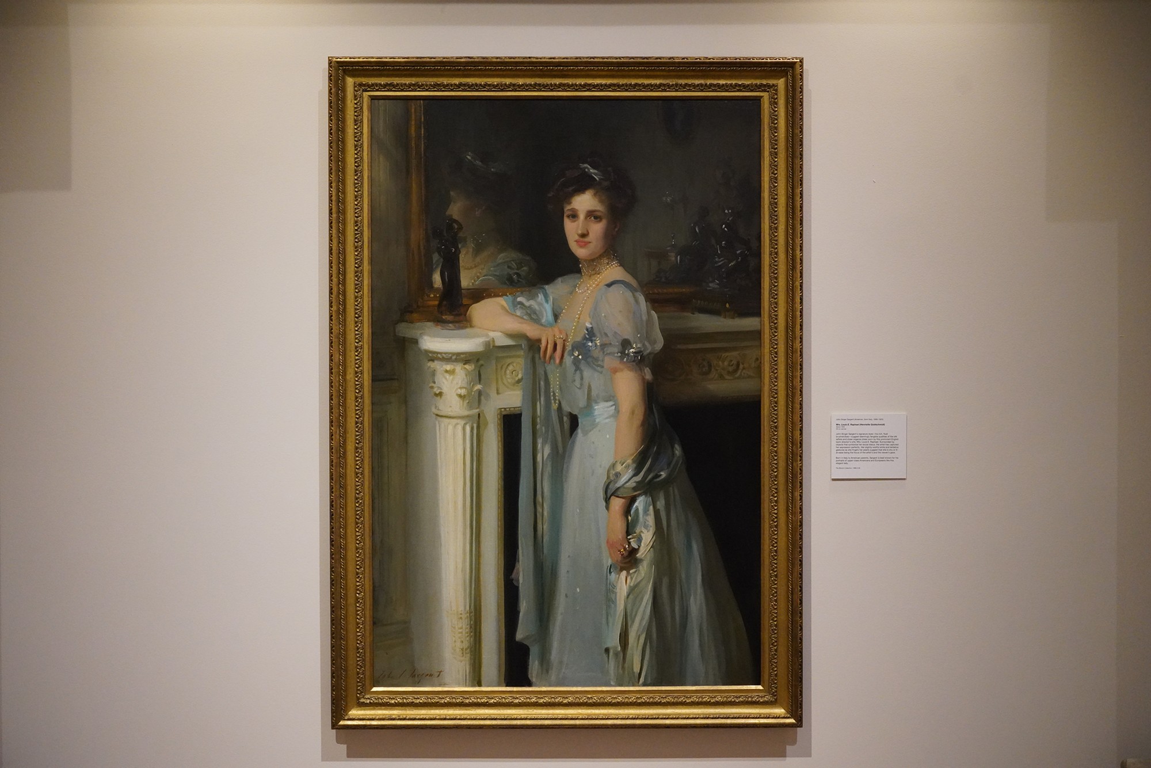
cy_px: 384
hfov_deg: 50.7
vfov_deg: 35.1
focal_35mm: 38
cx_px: 576
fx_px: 1215
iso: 8000
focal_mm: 38
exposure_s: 1/100
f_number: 5.6
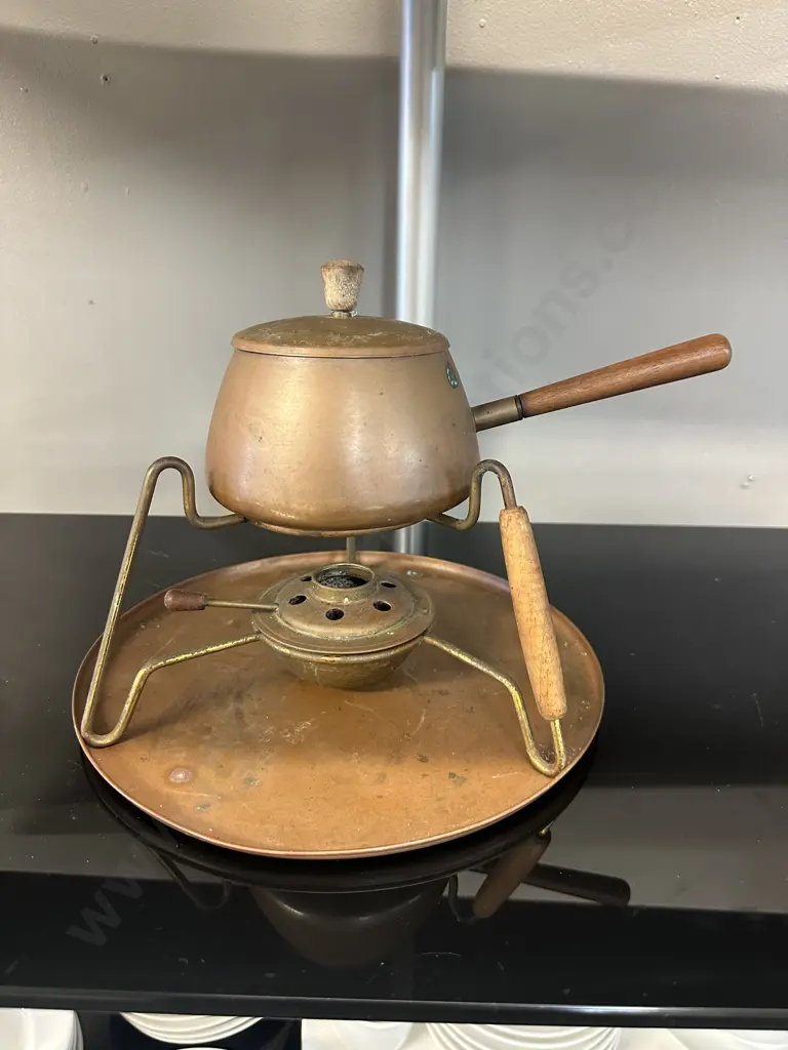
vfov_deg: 71.6
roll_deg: -1.3
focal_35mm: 24
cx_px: 394
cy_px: 525
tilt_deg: -24.7
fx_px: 728
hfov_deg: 56.8
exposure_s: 1/50
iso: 500
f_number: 1.78
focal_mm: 6.86
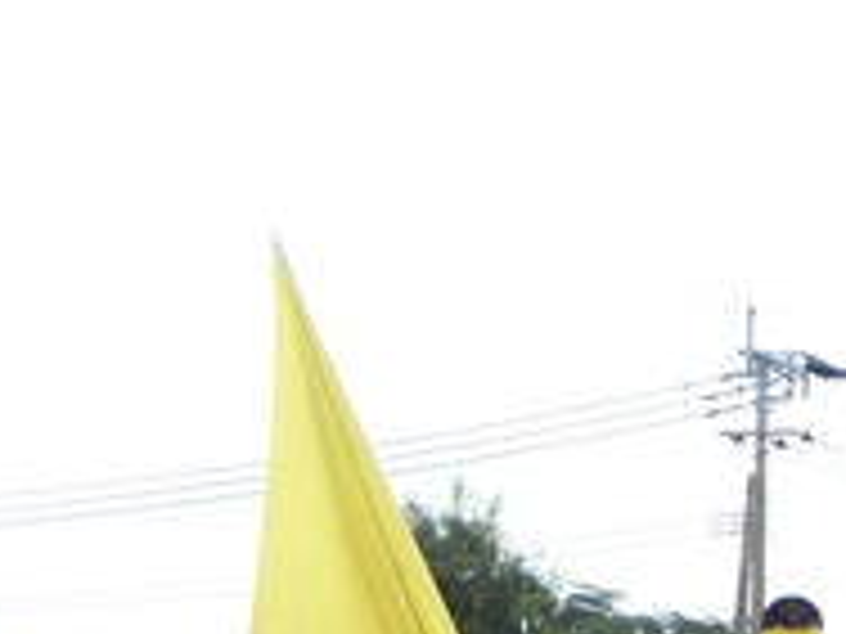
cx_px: 612
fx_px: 6672
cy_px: 764
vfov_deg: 5.4
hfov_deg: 7.2
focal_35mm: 273
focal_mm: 19.2
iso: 80
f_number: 4.9
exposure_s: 1/160
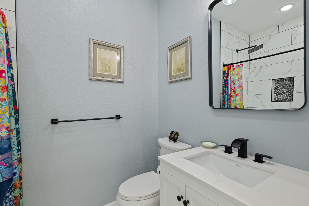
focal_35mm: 17
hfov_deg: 93.3
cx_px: 154
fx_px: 146
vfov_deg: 70.4
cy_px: 103
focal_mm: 17
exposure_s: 1/10
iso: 400
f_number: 8
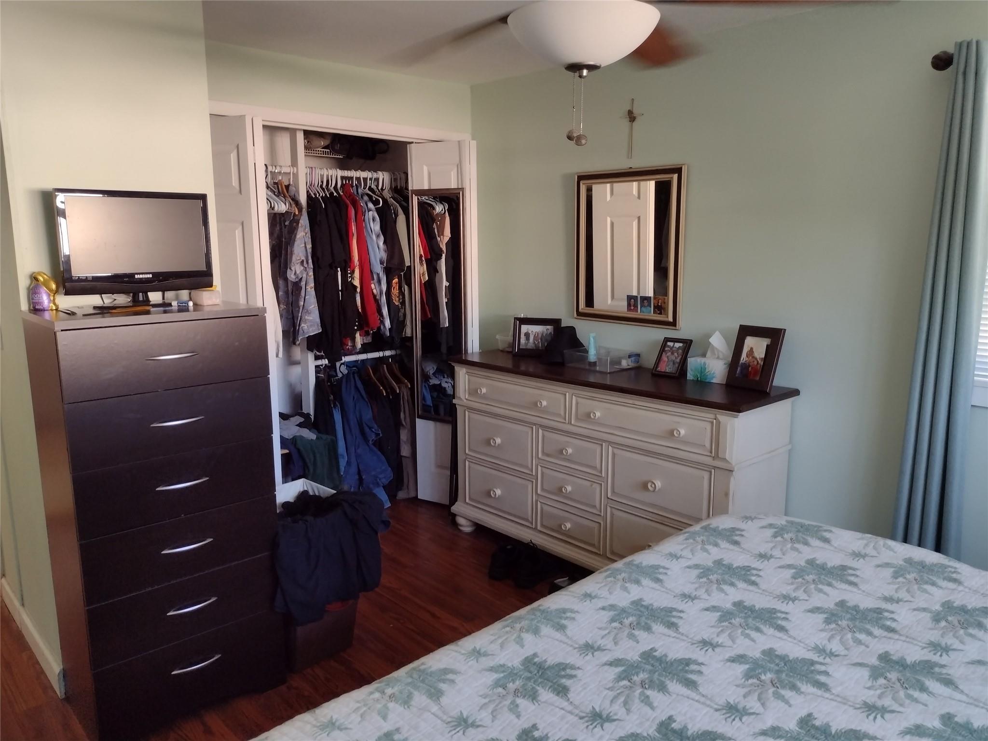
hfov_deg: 65.3
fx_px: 771
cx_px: 494
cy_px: 370
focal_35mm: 27
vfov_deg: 51.4
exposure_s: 1/40
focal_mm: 4.71
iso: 149
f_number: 1.7
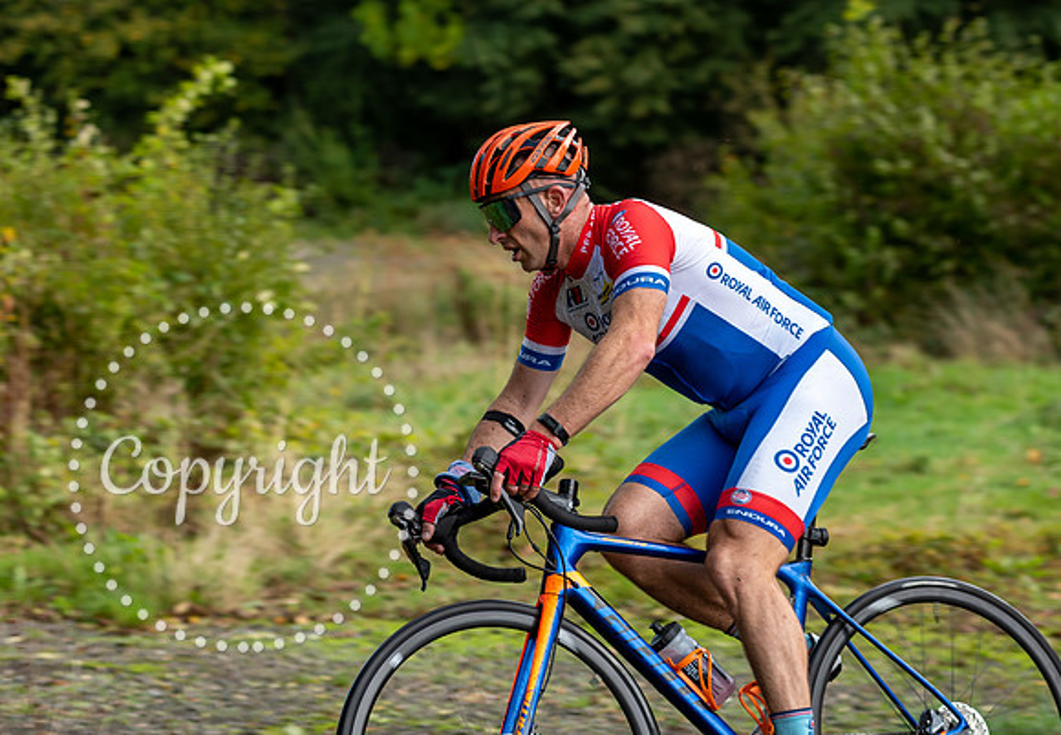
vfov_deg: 12.1
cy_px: 344
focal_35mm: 117
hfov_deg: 17.3
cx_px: 596
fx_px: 3476
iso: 200
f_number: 3.2
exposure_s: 1/500
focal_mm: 70
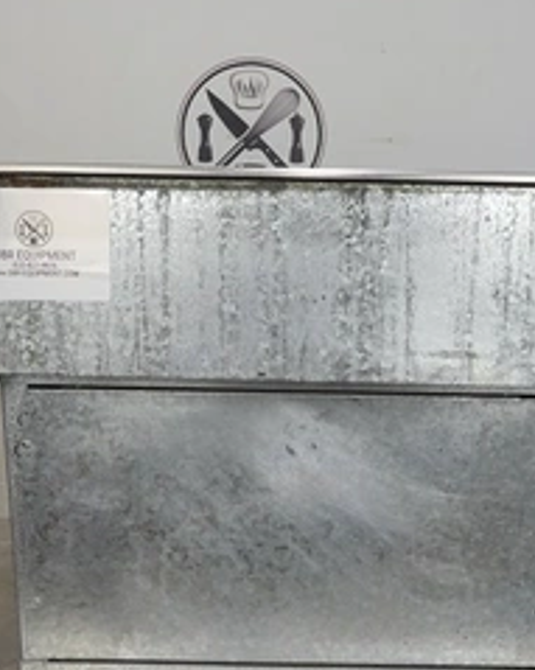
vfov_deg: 34.1
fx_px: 1089
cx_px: 314
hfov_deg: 27.5
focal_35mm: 55
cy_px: 359
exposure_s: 1/40
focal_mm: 13.03
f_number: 9
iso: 800
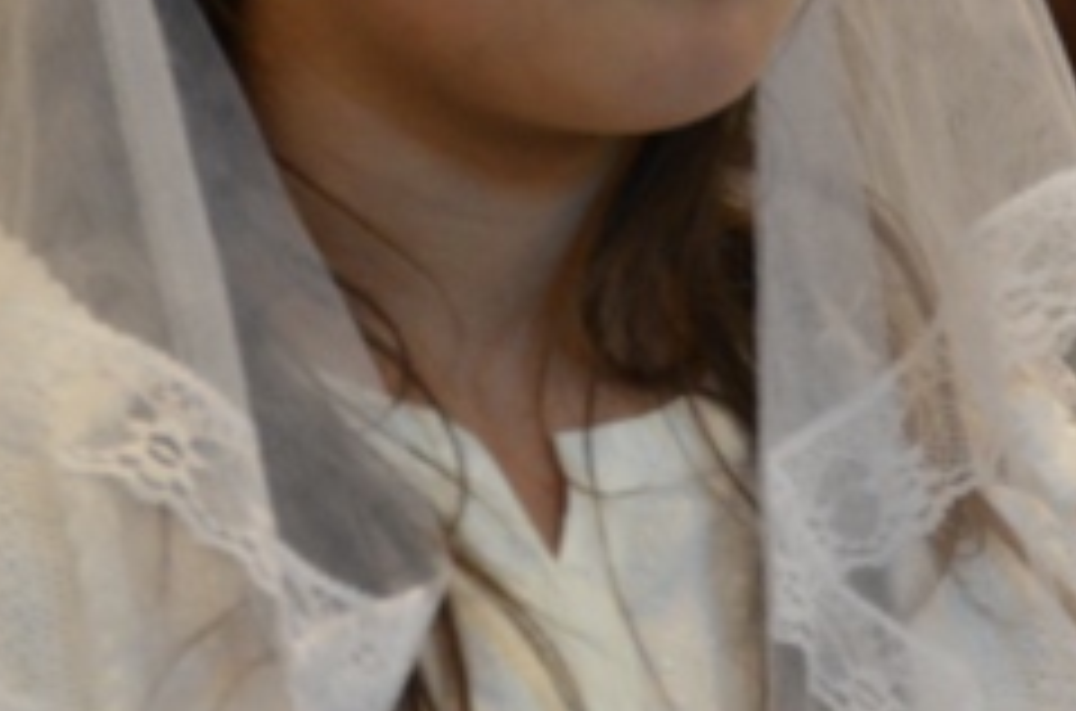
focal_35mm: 543
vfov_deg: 2.5
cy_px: -202
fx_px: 16197
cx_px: 504
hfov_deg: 3.8
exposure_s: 1/40
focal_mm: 135
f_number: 5.6
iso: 1600
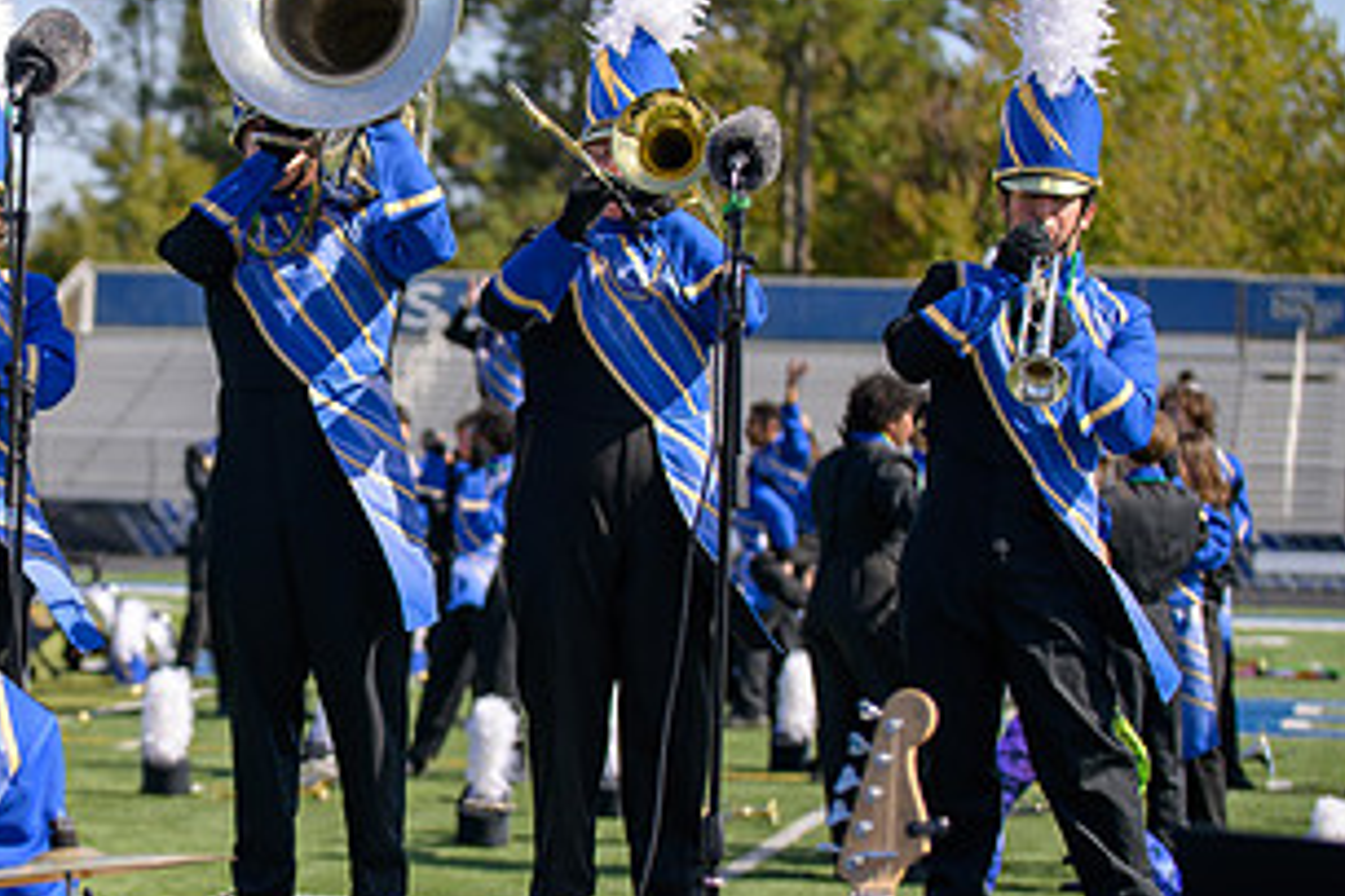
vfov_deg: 10.3
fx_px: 4966
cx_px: 247
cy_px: 468
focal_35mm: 133
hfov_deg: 15.3
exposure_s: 1/1600
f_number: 2.8
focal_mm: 70
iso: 100
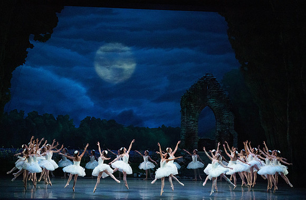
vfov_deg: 13.4
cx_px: 153
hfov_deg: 20.4
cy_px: 102
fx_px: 850
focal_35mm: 101
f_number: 5.6
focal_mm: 100
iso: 8000
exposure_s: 1/250
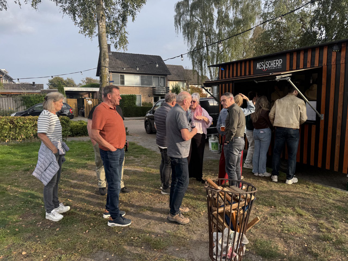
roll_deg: -0.6
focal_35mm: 24
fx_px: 241
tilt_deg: -6.0
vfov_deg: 56.8
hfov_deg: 71.6
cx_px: 174
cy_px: 130
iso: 80
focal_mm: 6.76
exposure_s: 1/1151
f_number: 1.78
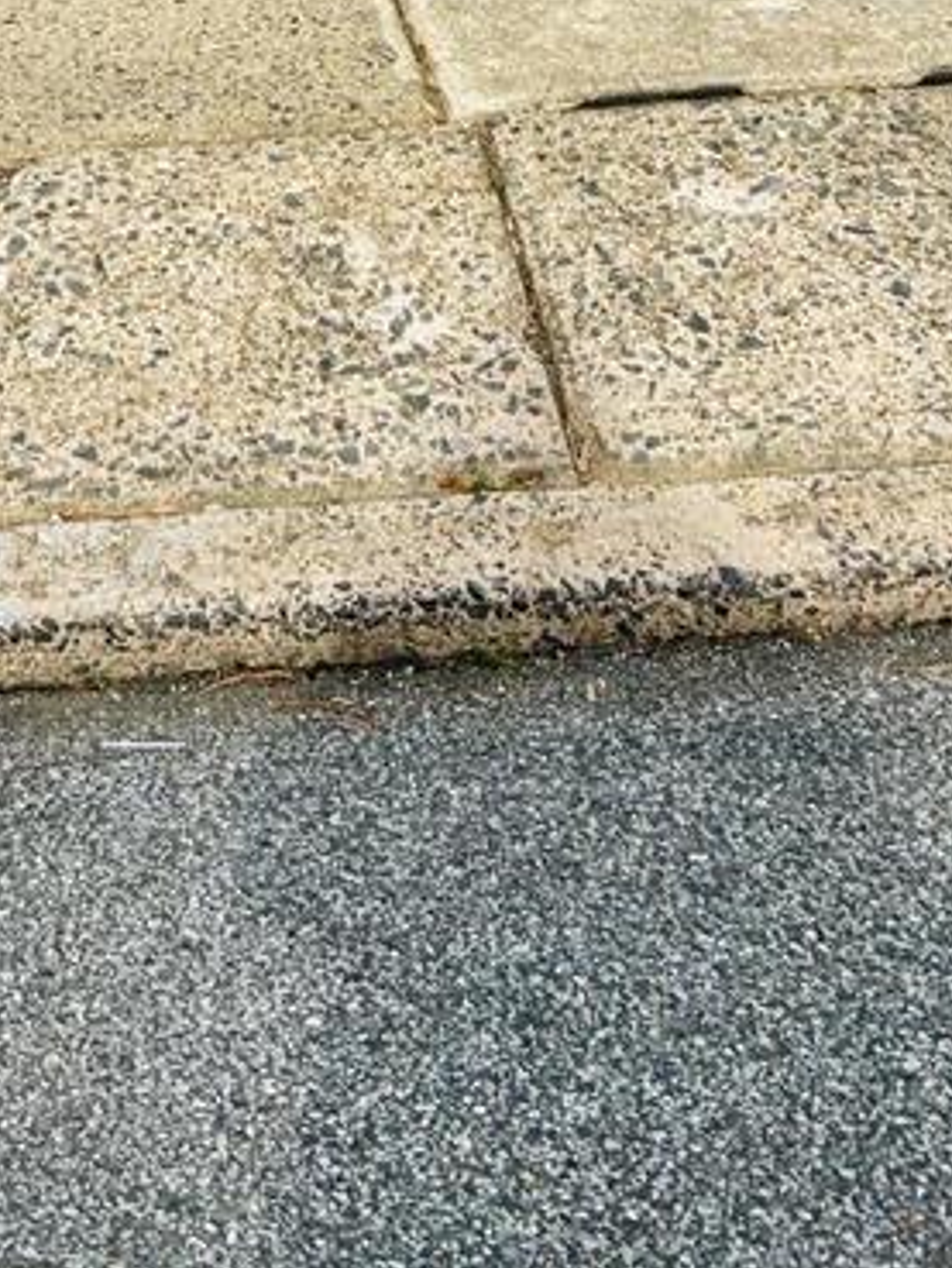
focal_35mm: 76
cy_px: -581
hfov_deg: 19.2
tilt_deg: -9.8
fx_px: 2785
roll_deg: +0.8
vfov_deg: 21.8
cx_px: 175
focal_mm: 5.7
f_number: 1.5
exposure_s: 1/2632
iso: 50
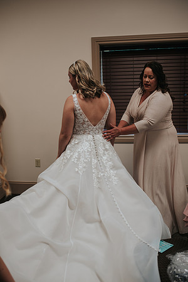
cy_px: 141
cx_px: 94
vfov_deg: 54.4
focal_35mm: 35
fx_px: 274
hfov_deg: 37.9
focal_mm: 35
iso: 220
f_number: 2.8
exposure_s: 1/125
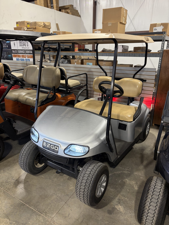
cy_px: 112
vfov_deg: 67.3
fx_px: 169
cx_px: 84
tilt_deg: -20.6
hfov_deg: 53.1
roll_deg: -0.4
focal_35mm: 26
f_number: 1.6
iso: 125
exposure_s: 1/60
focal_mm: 5.96
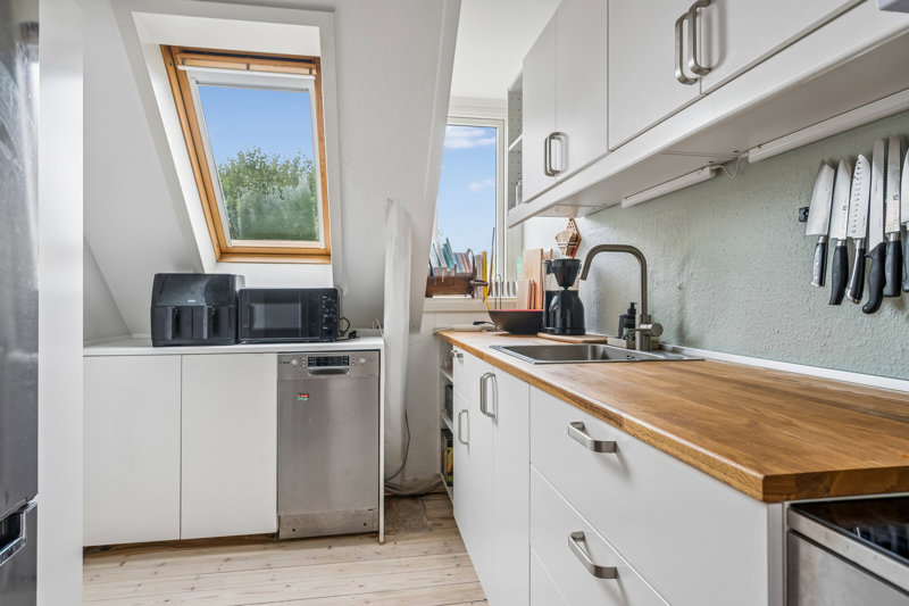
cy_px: 303
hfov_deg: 82.6
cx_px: 454
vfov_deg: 60.7
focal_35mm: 20
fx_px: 517
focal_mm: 20.5
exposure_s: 1/30
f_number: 6.3
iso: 400
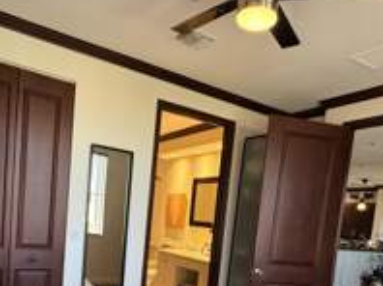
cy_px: 258
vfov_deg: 38.8
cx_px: 186
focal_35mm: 34
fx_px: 376
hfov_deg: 54.0
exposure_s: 1/120
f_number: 2.2
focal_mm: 2.22
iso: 250
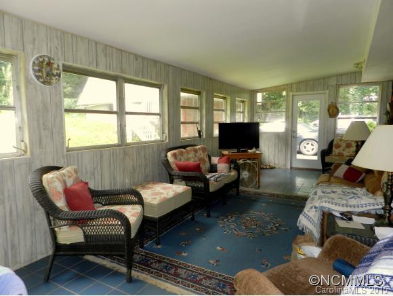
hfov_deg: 73.9
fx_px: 261
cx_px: 196
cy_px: 148
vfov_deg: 59.0
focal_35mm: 23
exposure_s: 1/60
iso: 160
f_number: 3.4
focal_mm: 4
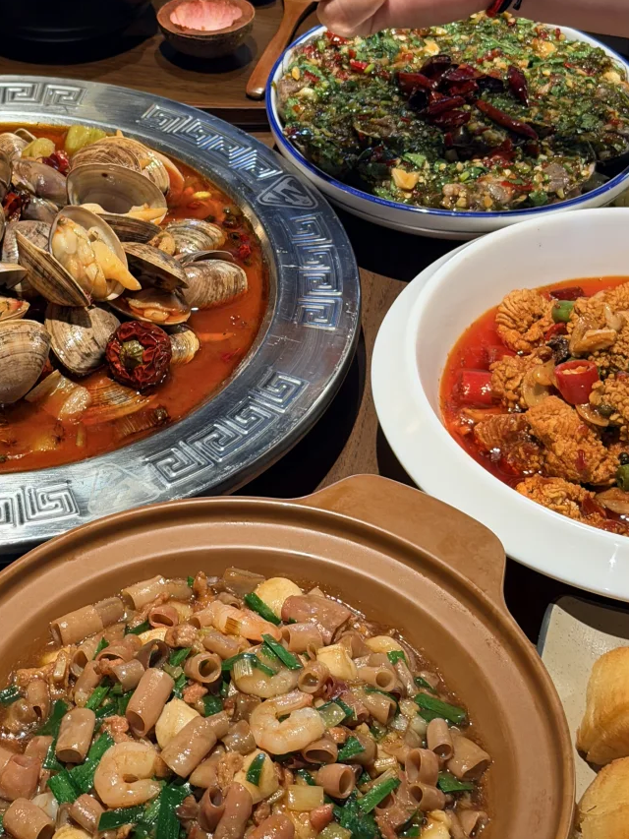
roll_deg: -0.9
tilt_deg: -37.4
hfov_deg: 18.2
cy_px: 214
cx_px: 229
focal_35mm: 81
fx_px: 1962
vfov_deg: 23.9
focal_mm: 6.76
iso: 125
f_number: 1.78
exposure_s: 1/50
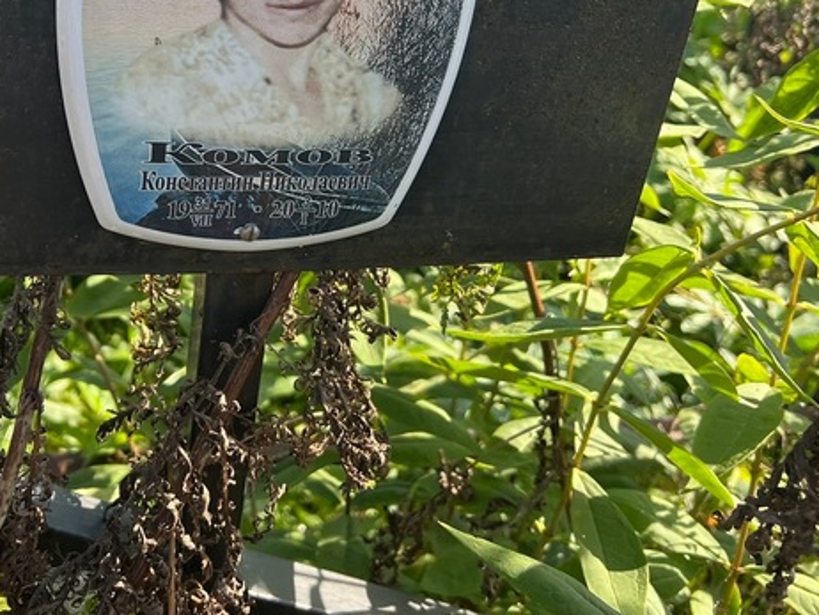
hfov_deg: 41.3
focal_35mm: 45
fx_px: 1065
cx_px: 248
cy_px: 96
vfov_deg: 31.1
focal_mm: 5.7
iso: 50
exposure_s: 1/591
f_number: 1.5
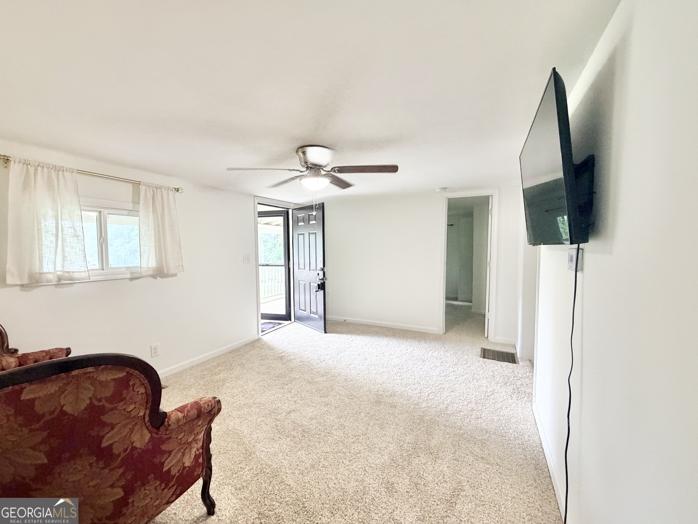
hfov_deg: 102.1
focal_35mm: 14
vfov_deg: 85.7
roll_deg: +0.5
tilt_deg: -3.3
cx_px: 349
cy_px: 262
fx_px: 282
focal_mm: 2.22
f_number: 2.2
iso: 500
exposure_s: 1/60
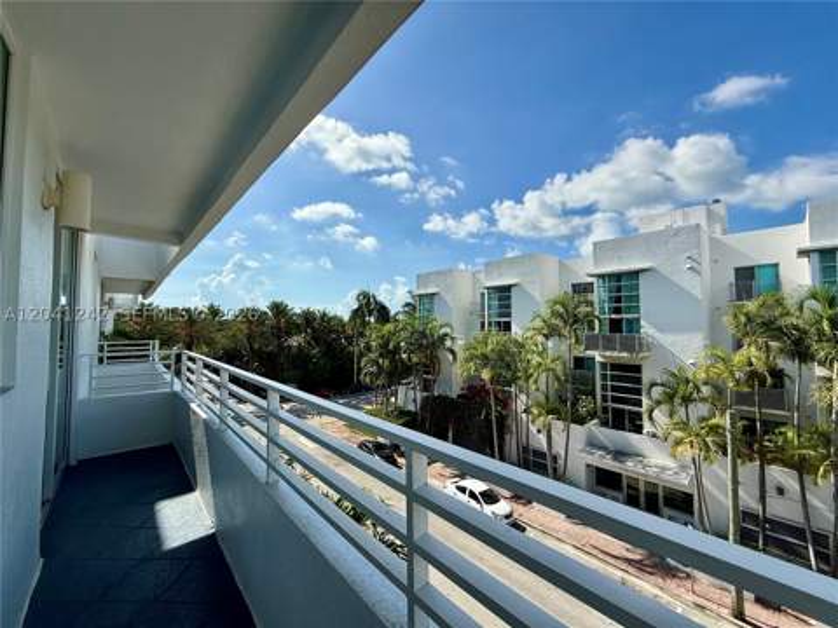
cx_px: 419
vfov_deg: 85.7
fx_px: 339
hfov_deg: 102.1
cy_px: 314
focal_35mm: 14
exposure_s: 1/3891
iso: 50
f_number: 2.2
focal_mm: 2.22
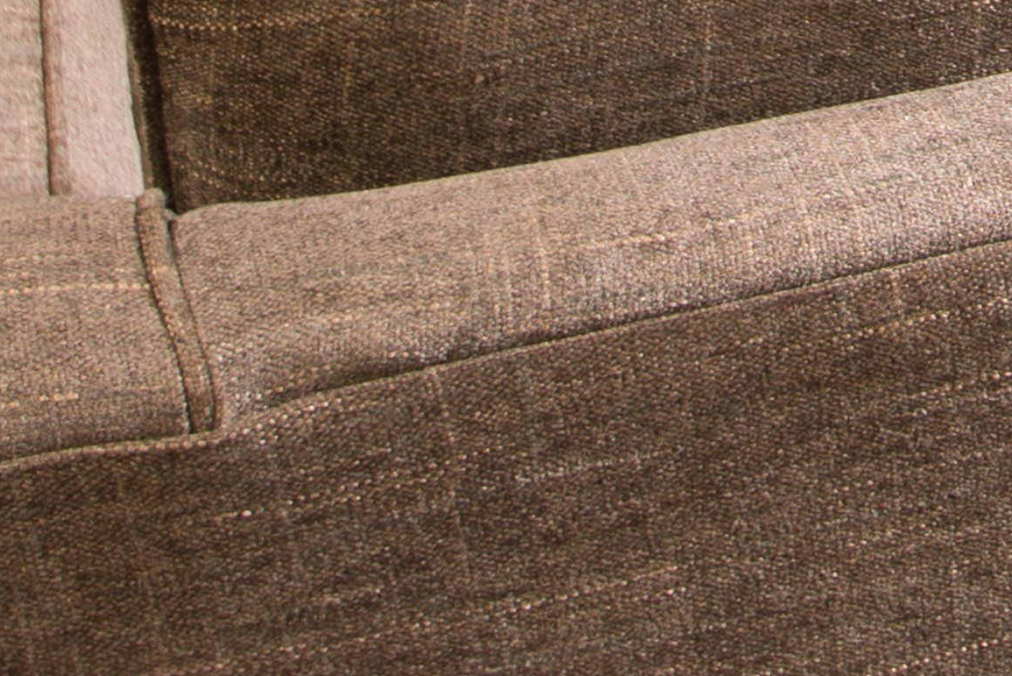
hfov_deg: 18.7
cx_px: 1281
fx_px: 2868
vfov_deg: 13.0
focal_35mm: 102
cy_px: -164
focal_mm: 16
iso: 100
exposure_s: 1/40
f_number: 5.6
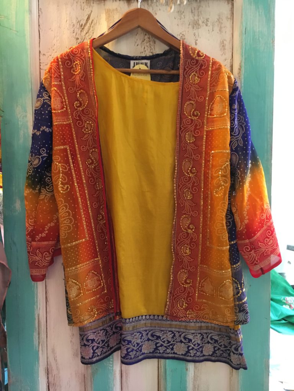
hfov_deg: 48.2
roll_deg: +1.5
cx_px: 147
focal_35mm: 29
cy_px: 196
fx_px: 328
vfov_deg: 61.7
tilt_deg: -17.4
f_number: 2.2
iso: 200
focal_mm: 4.15
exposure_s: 1/25
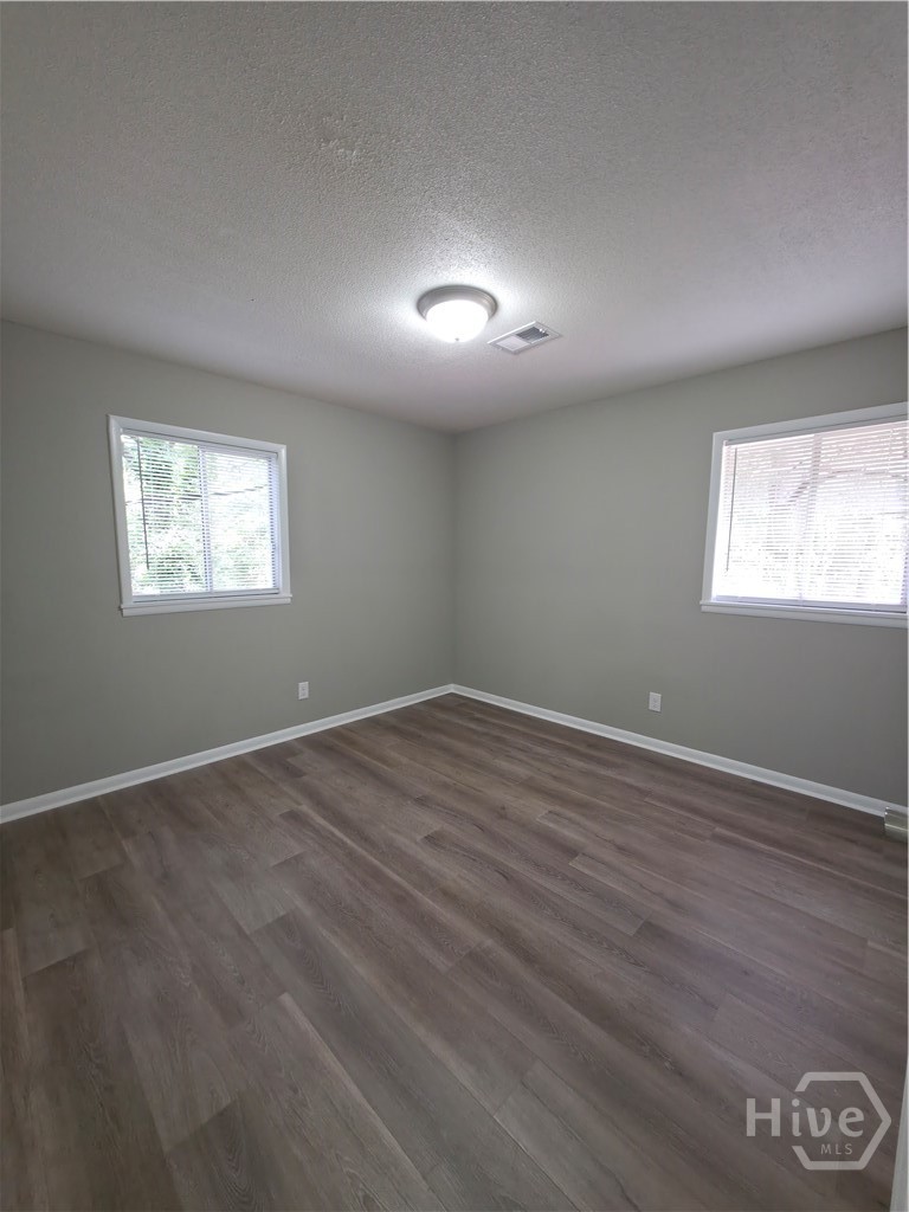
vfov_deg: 106.2
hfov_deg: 89.9
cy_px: 606
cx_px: 454
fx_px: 455
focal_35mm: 13
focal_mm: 2.2
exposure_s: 1/30
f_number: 1.9
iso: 125
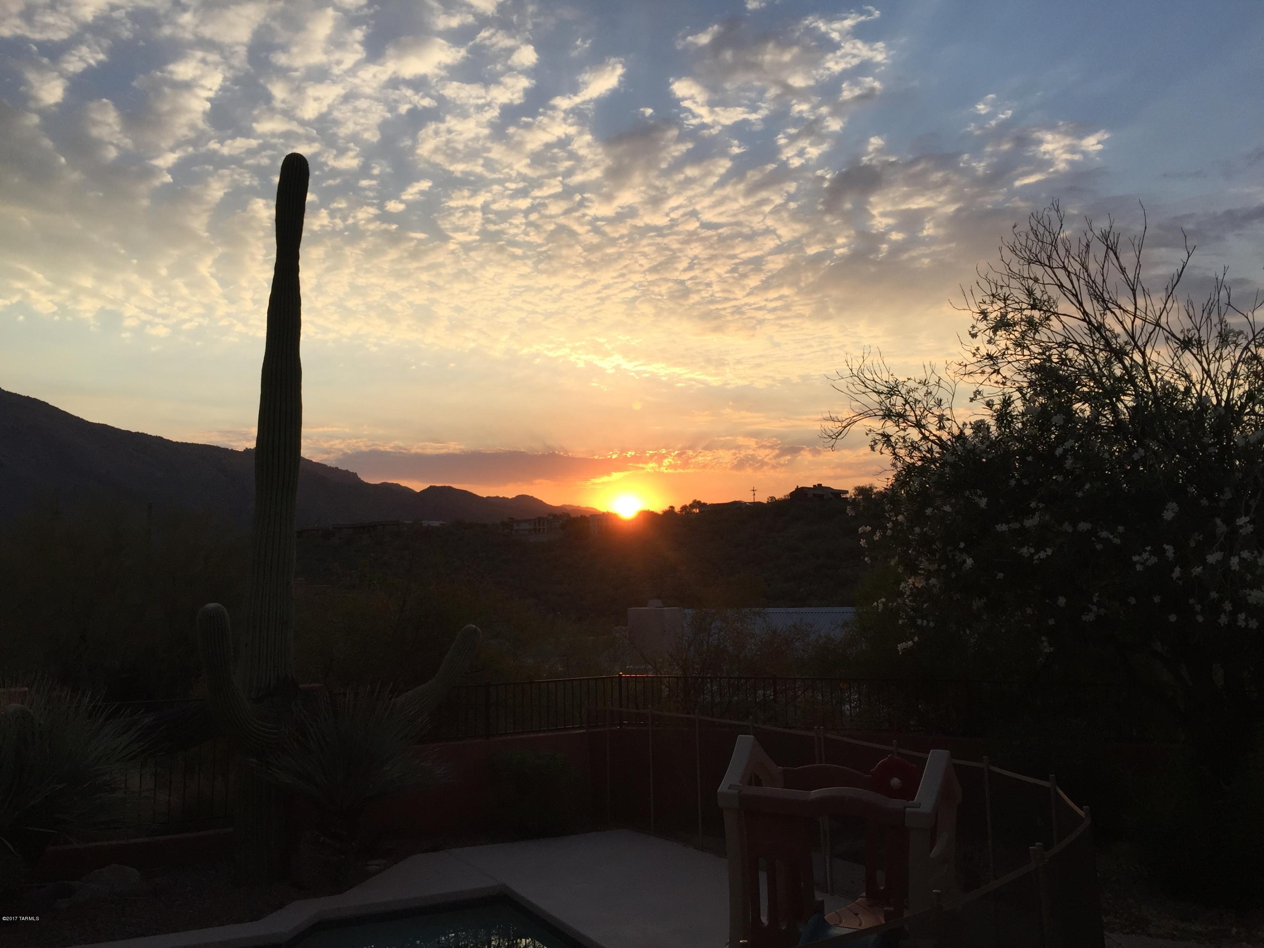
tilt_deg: +6.7
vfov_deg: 48.2
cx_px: 632
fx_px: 1059
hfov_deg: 61.7
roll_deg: +2.1
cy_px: 474
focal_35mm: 29
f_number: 2.2
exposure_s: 1/1582
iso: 32
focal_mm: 4.15
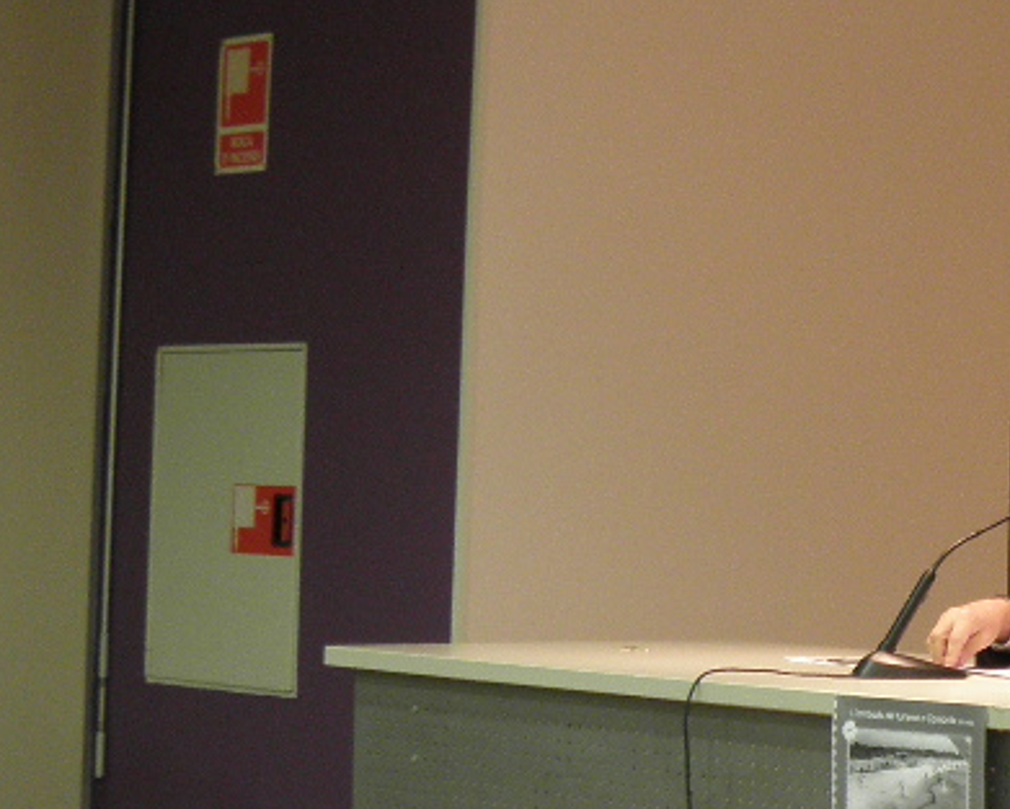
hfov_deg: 17.7
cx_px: 1444
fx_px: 2960
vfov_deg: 15.5
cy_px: 494
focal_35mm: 99
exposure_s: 1/10
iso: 125
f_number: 3
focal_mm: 5.52
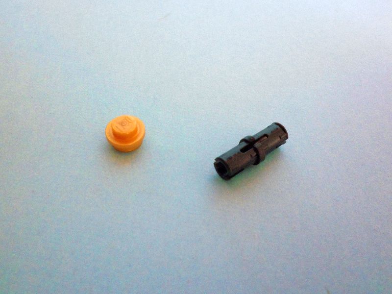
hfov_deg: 56.8
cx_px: 196
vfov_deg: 44.2
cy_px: 147
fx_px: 362
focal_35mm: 32
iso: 320
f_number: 3.7
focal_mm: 5.7
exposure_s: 1/15
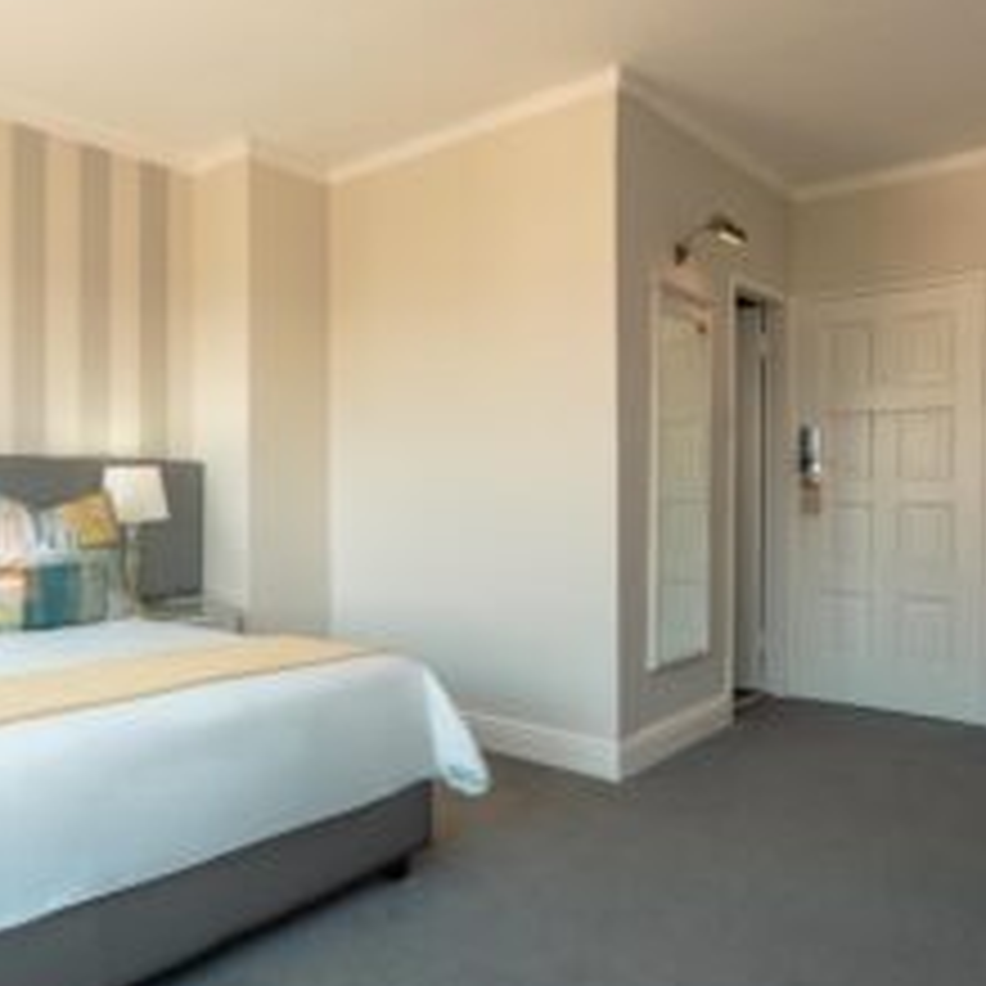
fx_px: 902
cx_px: 356
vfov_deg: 57.3
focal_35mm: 28
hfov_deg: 56.4
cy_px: 504
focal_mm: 16
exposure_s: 1/500
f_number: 6.3
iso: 320
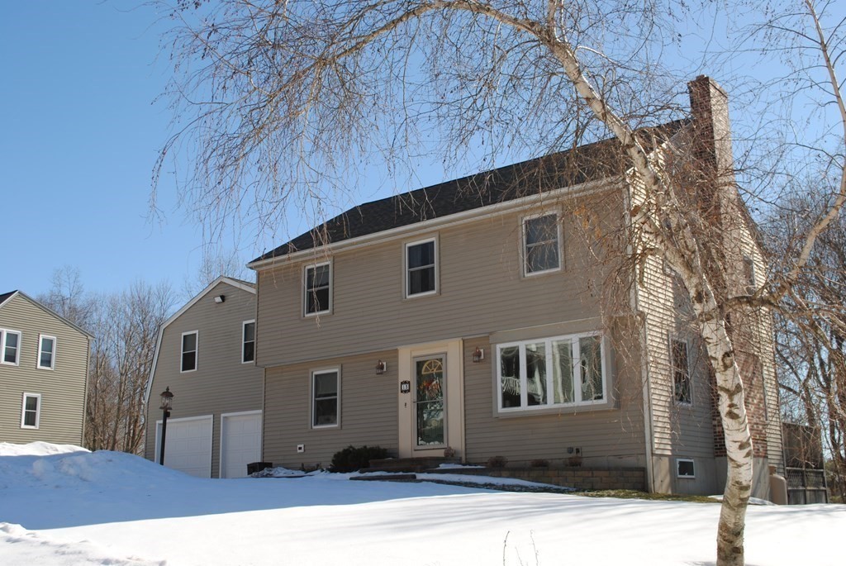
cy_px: 283
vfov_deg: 34.3
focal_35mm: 39
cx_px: 423
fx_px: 917
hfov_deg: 49.5
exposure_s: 1/200
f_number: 7.1
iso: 100
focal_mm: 26
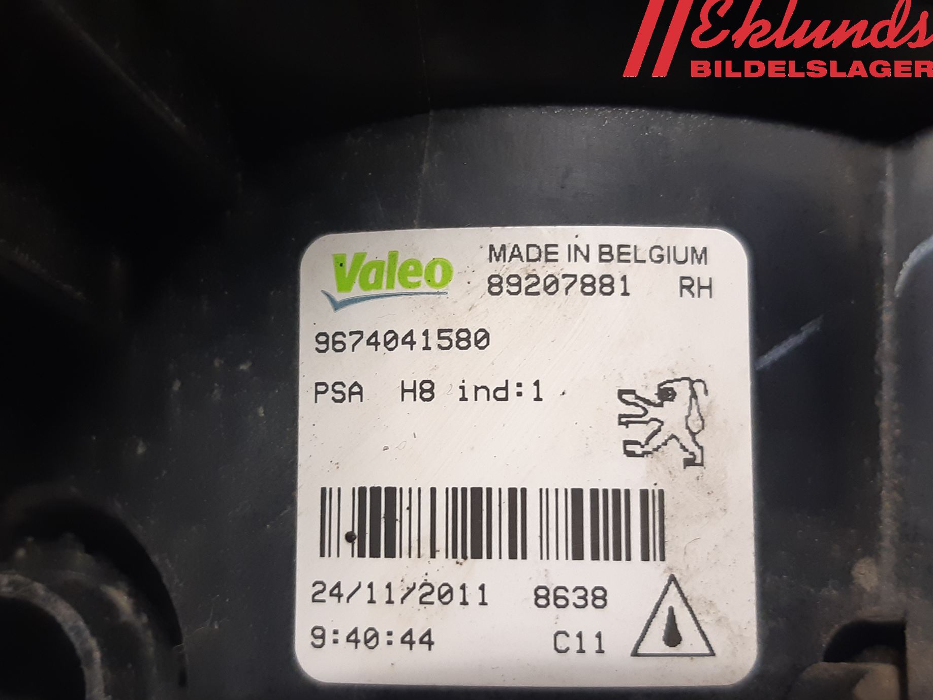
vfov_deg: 48.2
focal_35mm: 29
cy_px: 381
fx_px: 782
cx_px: 414
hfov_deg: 61.5
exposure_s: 1/50
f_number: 1.7
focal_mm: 3.93
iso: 160
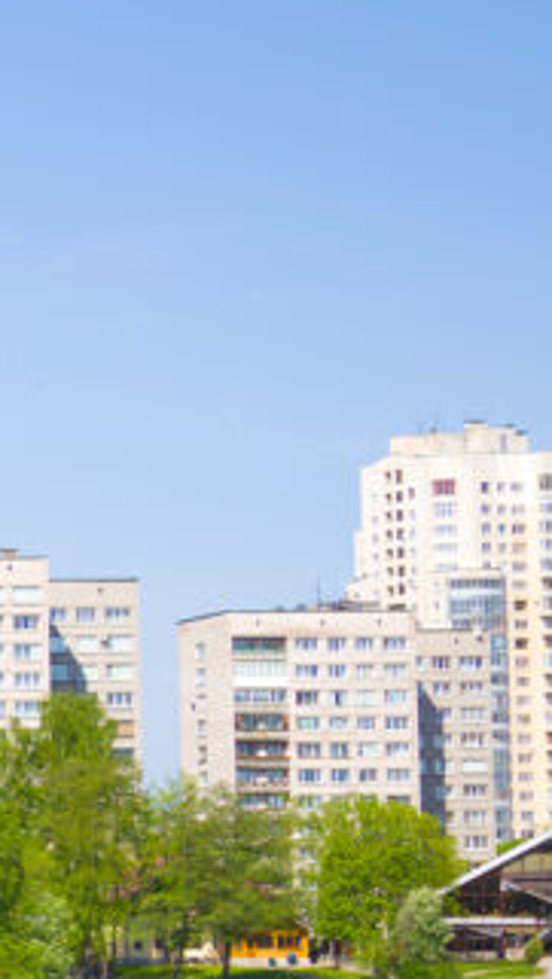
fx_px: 3454
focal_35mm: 133
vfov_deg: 16.1
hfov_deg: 7.9
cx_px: -1098
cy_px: 666
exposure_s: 1/250
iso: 100
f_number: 8
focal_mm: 34
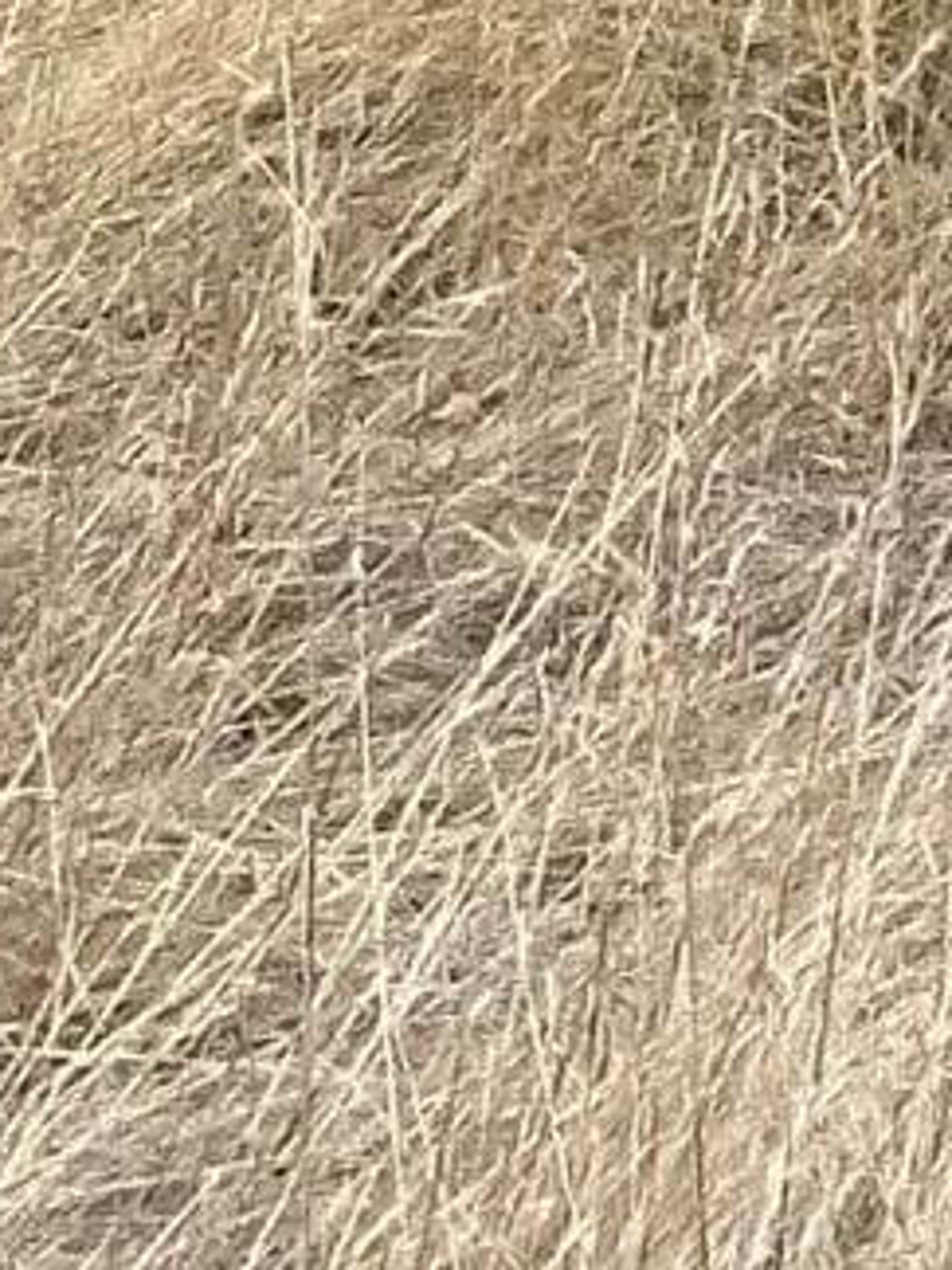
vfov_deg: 4.9
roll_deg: -0.5
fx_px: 13898
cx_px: 2770
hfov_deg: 3.8
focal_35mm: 379
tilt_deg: -1.0
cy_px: -2893
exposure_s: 1/719
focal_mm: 6.86
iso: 64
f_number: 1.78
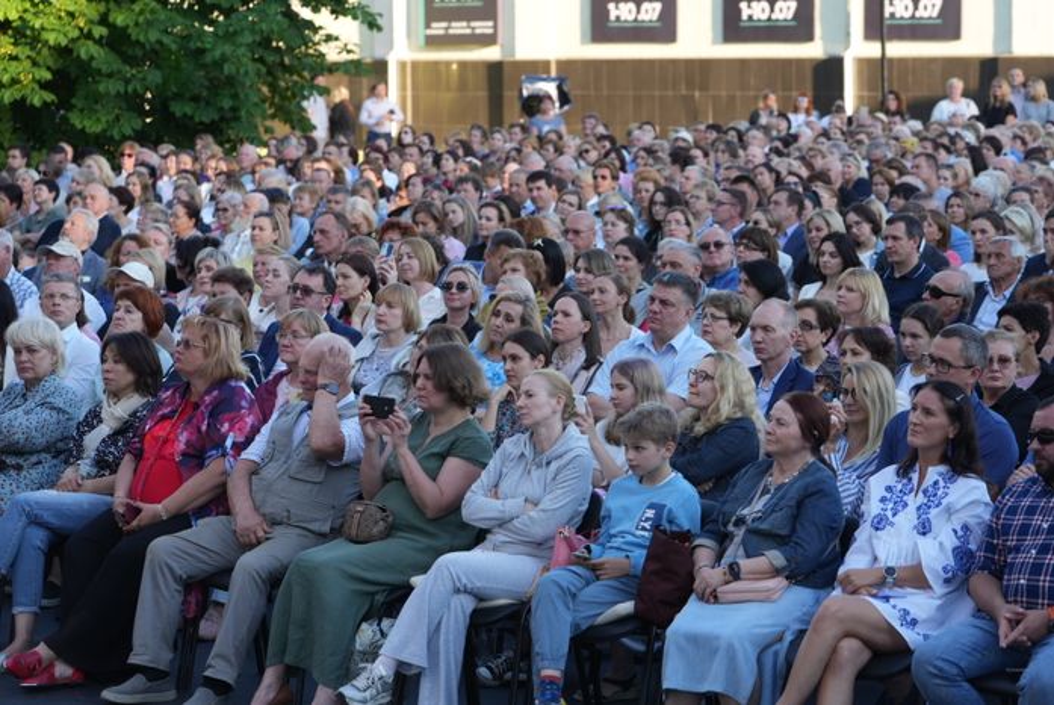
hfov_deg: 17.5
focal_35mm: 117
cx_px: 527
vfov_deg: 11.7
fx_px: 3428
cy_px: 352
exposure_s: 1/400
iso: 800
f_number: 5.6
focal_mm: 117
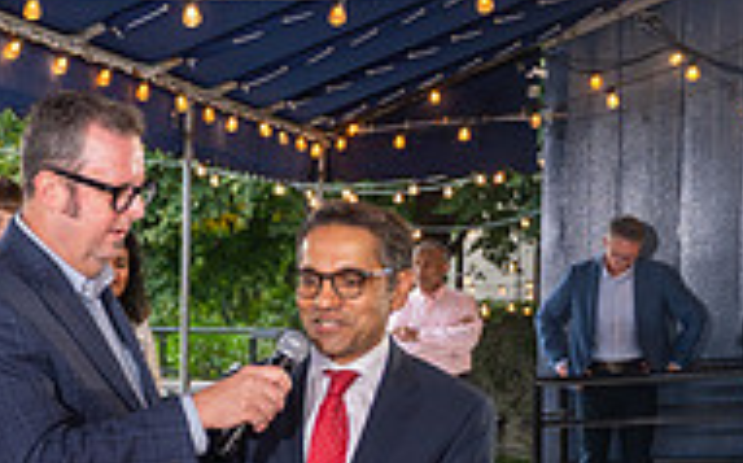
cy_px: 412
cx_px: -70
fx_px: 1882
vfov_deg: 13.9
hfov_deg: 21.2
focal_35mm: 93
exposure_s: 1/125
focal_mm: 30
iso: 800
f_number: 4
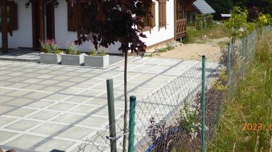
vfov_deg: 26.1
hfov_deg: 46.4
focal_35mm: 44
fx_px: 317
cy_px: 13
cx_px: 148
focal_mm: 5
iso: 100
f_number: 3.5
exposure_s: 1/1300
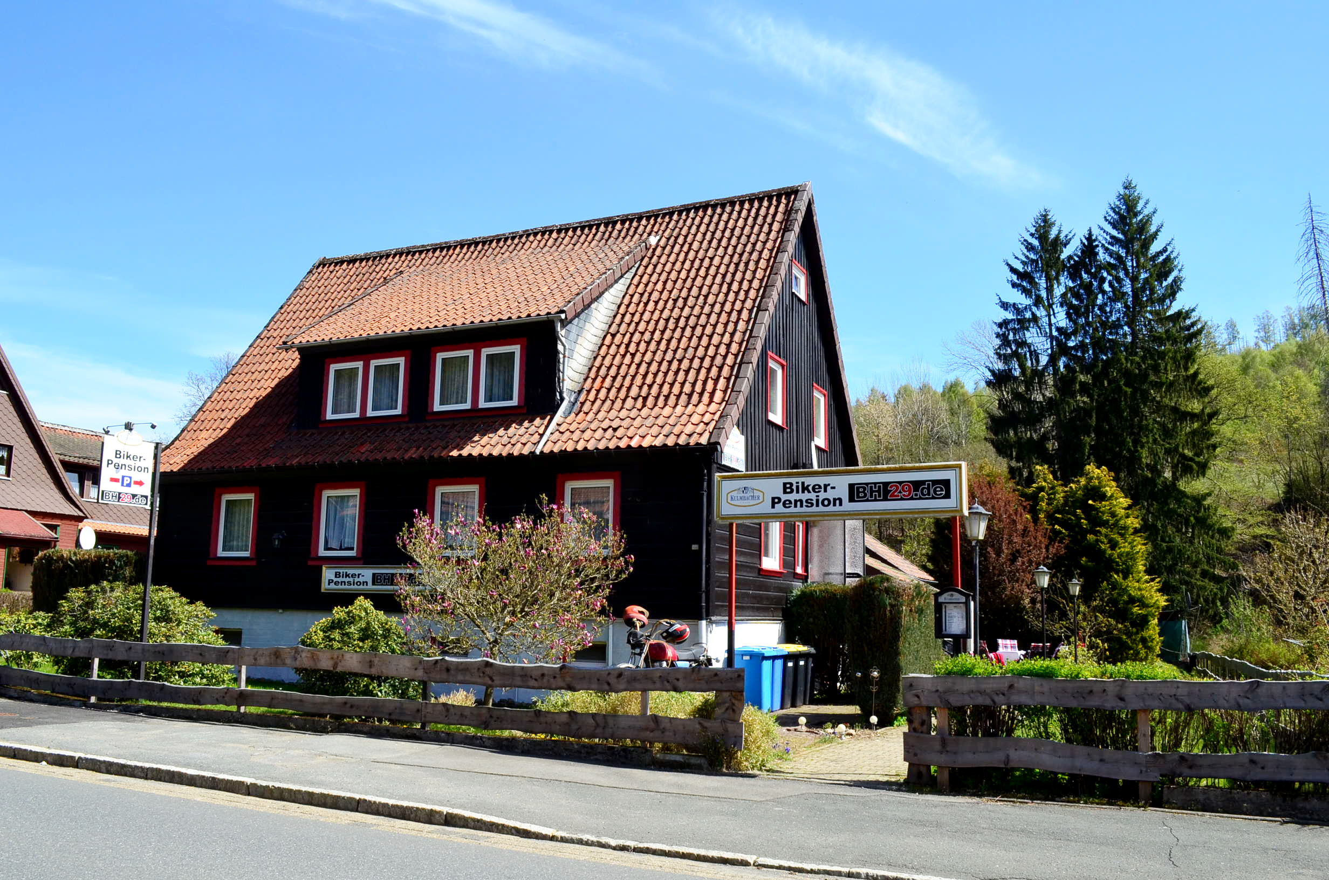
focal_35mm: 30
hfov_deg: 62.0
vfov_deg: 43.4
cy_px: 440
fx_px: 1105
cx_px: 664
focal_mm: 20
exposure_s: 1/500
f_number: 11
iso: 800
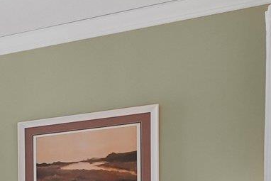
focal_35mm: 75
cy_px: 262
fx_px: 565
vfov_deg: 16.7
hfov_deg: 19.2
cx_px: -238
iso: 2000
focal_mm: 14
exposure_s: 1/30
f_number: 10
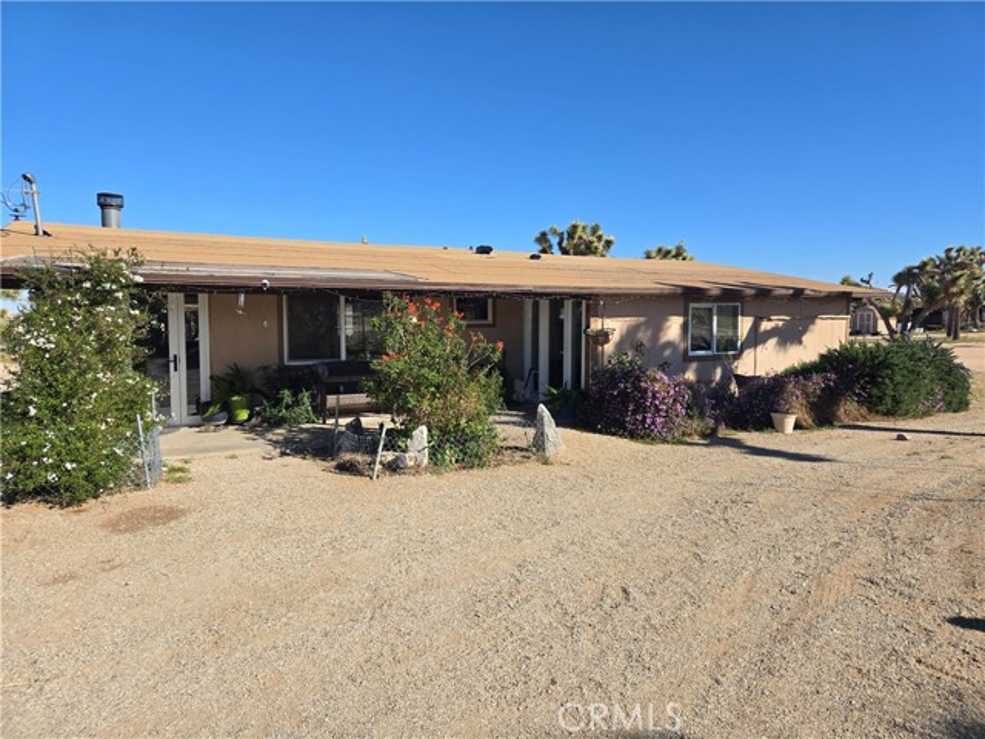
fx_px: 654
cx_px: 492
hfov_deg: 73.9
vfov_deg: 58.9
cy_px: 370
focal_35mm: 23
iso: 25
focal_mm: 5.4
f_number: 1.8
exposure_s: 1/1946
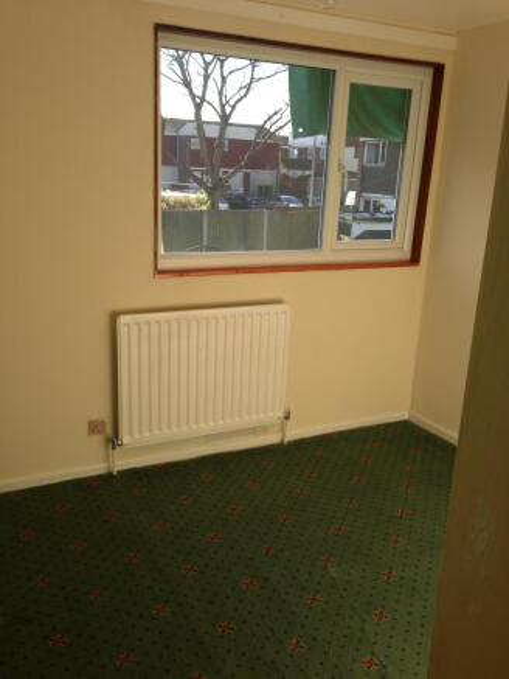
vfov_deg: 55.3
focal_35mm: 33
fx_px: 647
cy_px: 340
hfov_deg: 43.0
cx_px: 254
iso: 50
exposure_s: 1/356
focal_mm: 4.13
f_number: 2.4
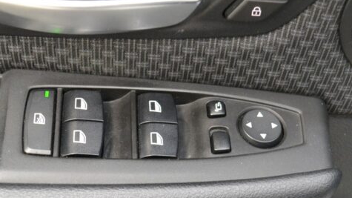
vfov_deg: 19.7
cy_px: 127
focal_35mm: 61
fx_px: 569
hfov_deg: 34.3
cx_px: 190
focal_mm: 18
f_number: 3.5
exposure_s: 1/30
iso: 2000
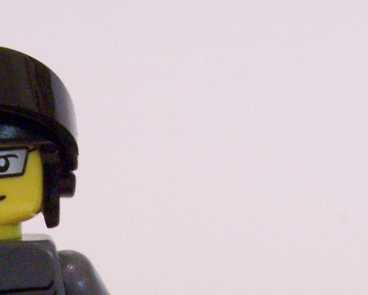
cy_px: 348
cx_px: -20
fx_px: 2114
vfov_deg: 7.9
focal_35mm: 194
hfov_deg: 9.9
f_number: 8
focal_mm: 11.1
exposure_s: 1/4
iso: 400
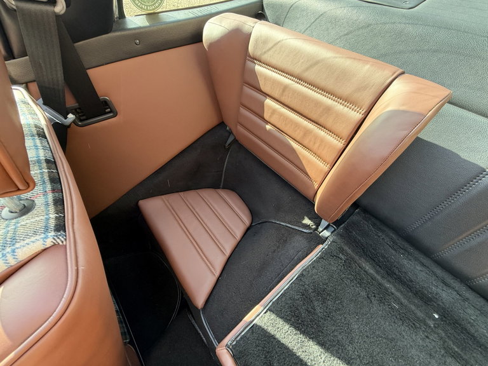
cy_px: 183
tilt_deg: -51.2
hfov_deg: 102.1
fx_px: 197
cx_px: 244
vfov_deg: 85.7
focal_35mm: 14
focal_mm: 2.22
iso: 125
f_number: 2.2
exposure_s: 1/99
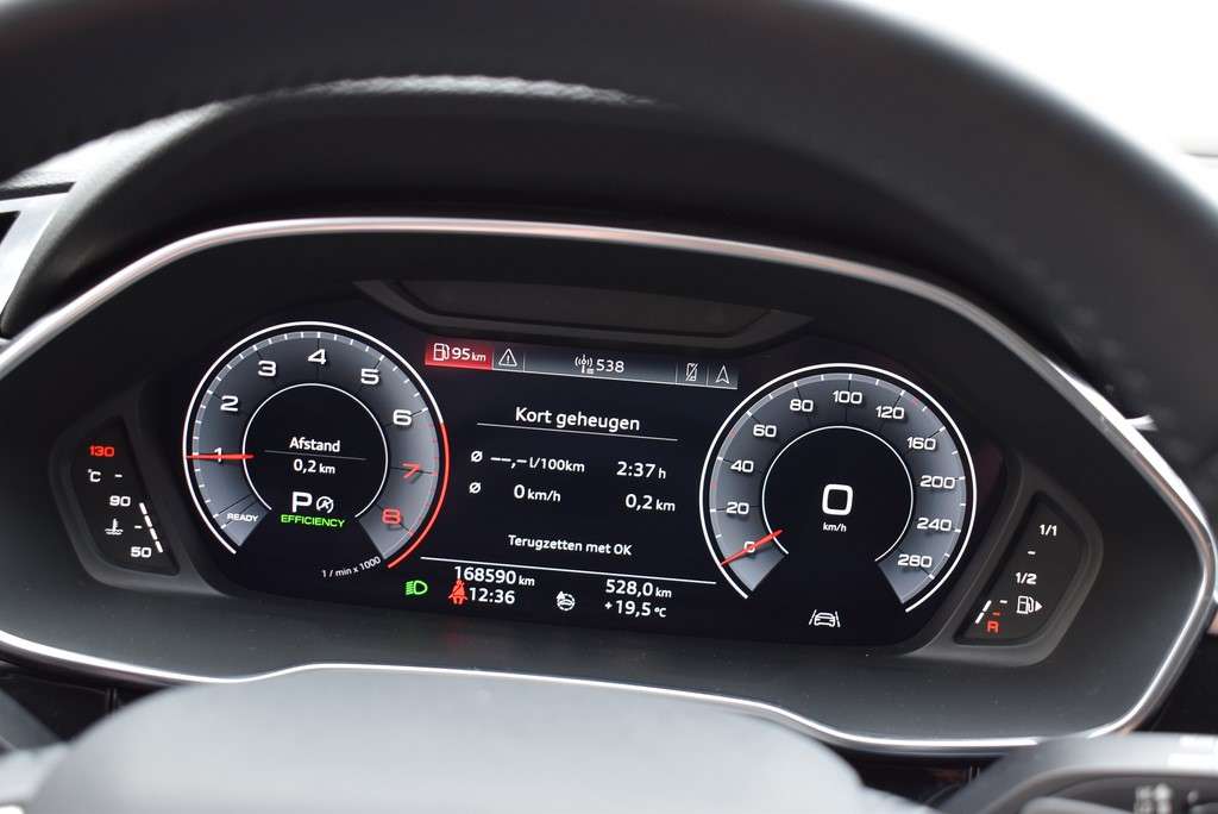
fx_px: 1422
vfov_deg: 31.9
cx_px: 609
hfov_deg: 46.4
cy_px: 407
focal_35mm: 42
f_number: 4.5
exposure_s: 1/80
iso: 400
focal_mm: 28
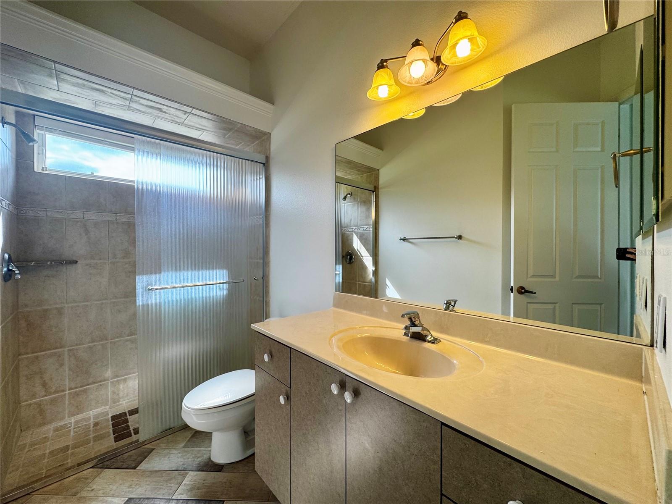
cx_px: 336
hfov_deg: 102.1
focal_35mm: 14
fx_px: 272
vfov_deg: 85.7
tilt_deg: -0.3
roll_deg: -0.3
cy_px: 252
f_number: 2.2
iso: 50
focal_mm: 2.22
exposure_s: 1/120
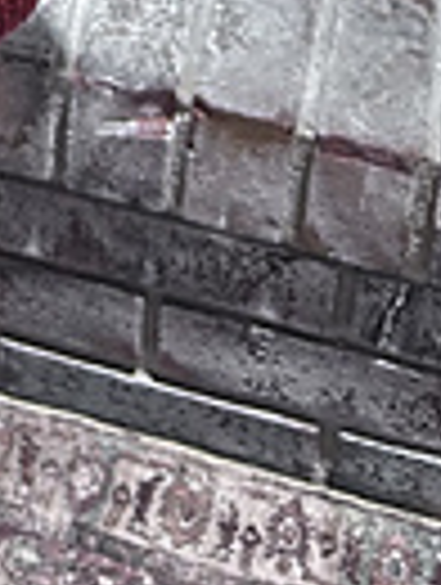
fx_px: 2167
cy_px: -819
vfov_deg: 12.2
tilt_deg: -24.8
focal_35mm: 128
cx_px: -86
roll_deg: +0.0
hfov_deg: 11.4
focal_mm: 5.7
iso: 400
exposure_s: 1/60
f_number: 1.5
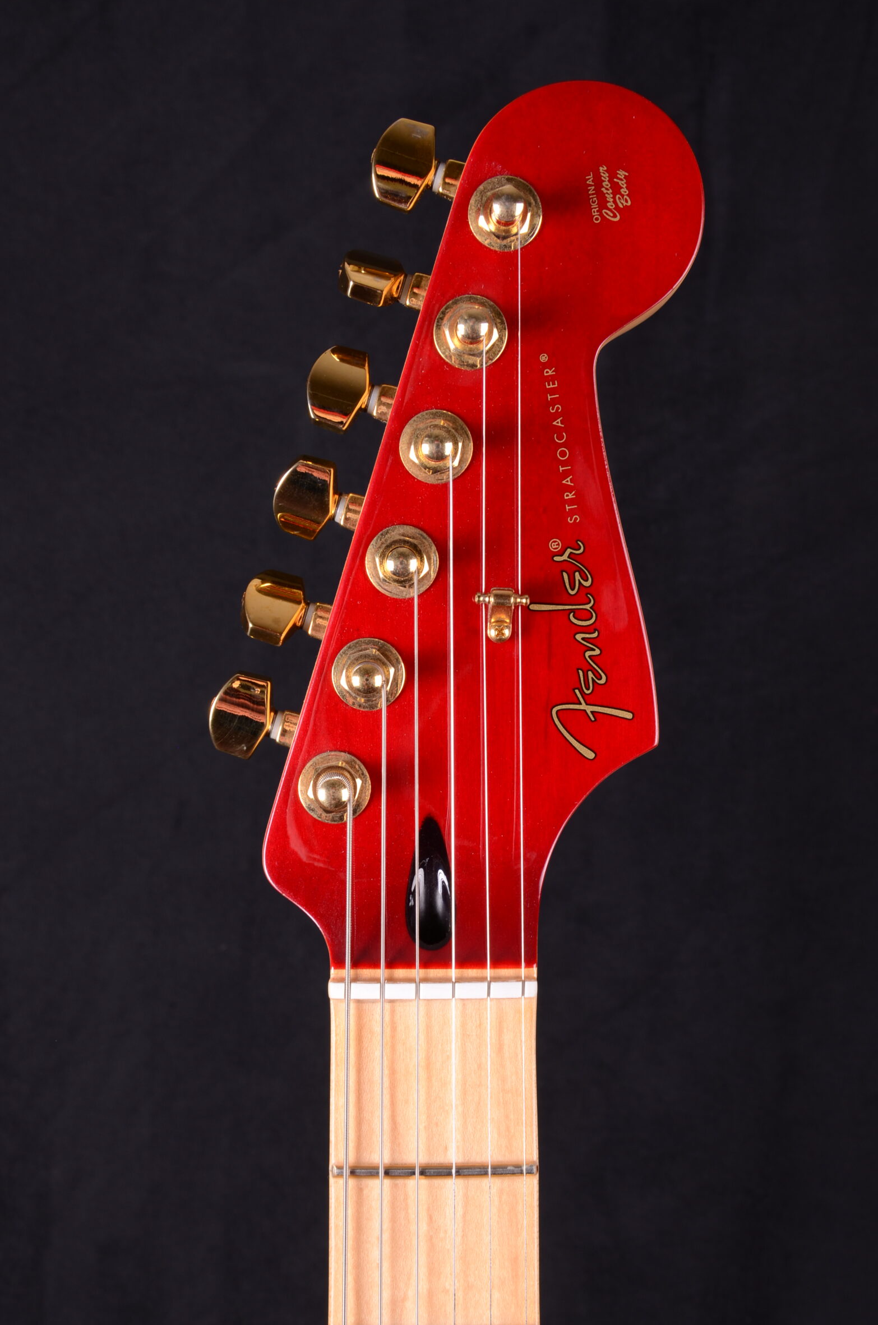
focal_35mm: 52
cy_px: 693
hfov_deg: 25.9
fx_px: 1910
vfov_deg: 38.2
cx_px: 431
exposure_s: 1/200
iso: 200
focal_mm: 32
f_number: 11
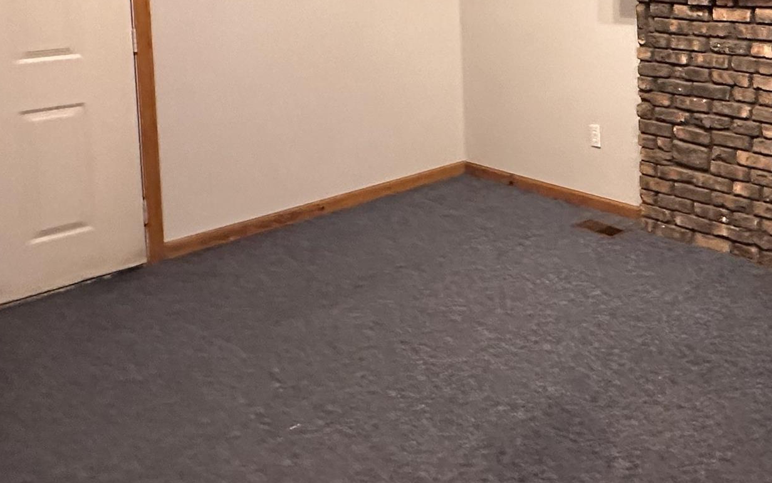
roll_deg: +0.9
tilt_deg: -4.2
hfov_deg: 46.8
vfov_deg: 31.6
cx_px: 714
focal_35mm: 37
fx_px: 778
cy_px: -8
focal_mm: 2.22
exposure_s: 1/60
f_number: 2.2
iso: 1000
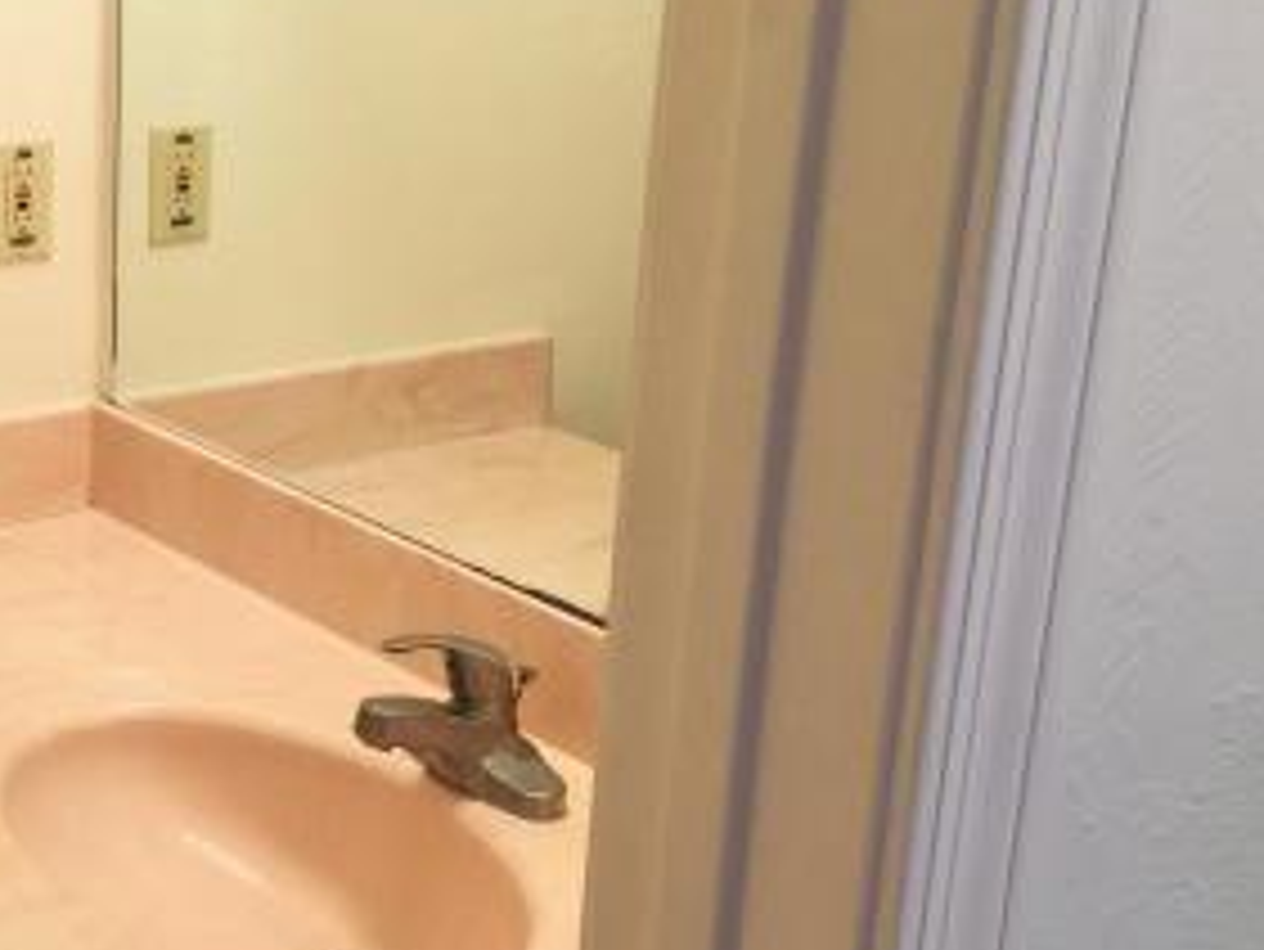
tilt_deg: -20.0
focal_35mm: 66
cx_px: -13
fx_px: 2411
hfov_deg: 27.6
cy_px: 590
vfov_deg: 22.2
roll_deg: -0.9
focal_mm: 4.15
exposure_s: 1/30
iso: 32
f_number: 2.2
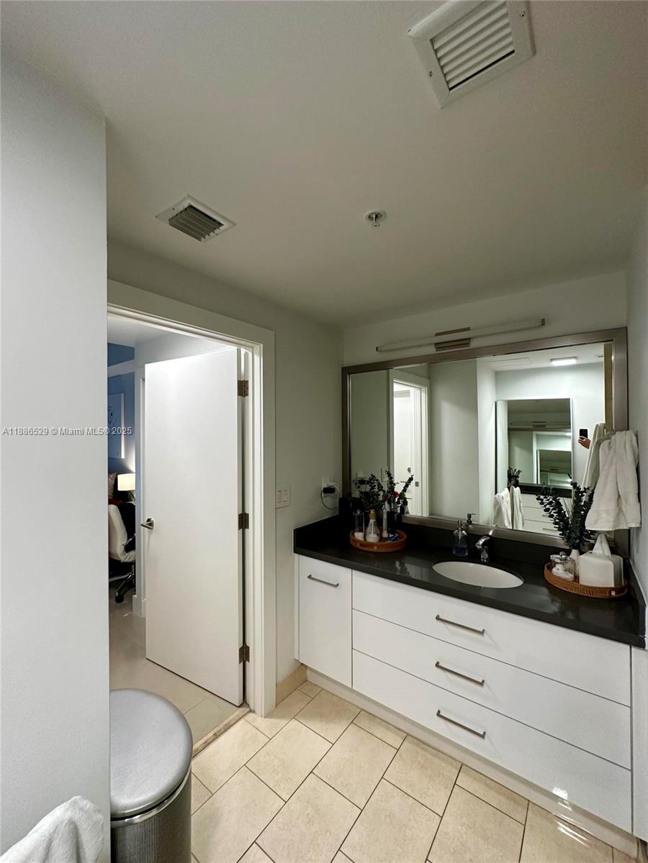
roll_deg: +0.1
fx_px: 349
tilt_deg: +0.0
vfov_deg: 102.1
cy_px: 432
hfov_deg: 85.7
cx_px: 324
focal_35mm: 14
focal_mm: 2.22
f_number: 2.2
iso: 160
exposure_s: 1/60
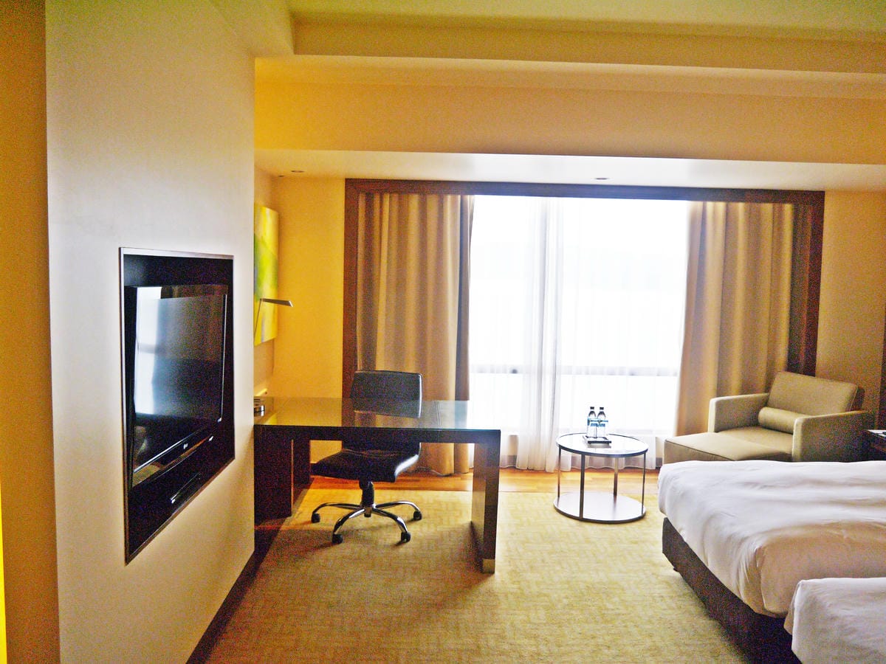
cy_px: 332
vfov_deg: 49.7
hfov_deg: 63.4
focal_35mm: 28
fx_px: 717
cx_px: 443
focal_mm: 14
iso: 160
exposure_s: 1/80
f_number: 3.5
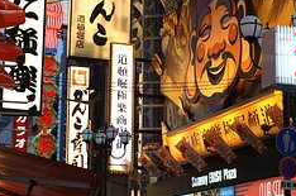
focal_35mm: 92
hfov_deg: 22.1
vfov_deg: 14.8
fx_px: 755
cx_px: 187
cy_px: 109
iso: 400
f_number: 4.5
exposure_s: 1/100
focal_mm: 28
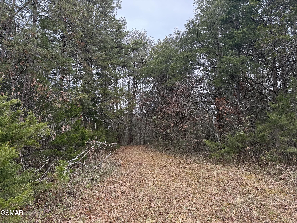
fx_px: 206
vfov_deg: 56.8
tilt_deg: +10.7
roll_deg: +0.2
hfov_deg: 71.6
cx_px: 148
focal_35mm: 24
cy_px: 112
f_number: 1.78
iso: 80
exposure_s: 1/137
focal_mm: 6.76
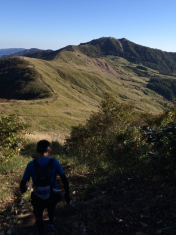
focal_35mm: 32
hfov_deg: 44.2
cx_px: 88
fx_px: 217
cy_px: 110
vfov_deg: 56.8
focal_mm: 4.15
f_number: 2.2
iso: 32
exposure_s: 1/1580
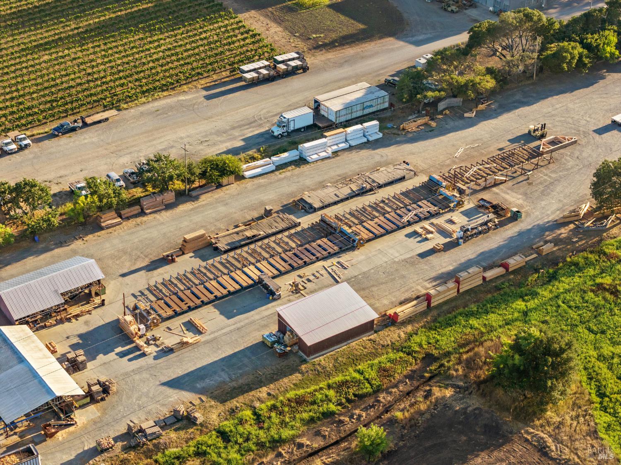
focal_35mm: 70
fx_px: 1255
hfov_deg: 27.8
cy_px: 232
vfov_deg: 21.0
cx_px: 310
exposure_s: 1/800
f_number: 2.8
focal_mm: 19.35
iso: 160
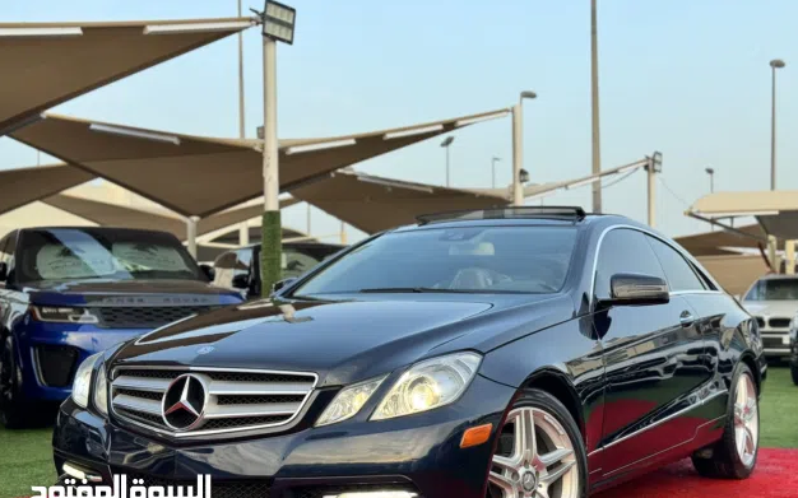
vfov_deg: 24.8
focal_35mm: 52
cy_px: 290
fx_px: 1131
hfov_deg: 38.9
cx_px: 403
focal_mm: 6.76
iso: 64
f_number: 1.78
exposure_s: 1/100
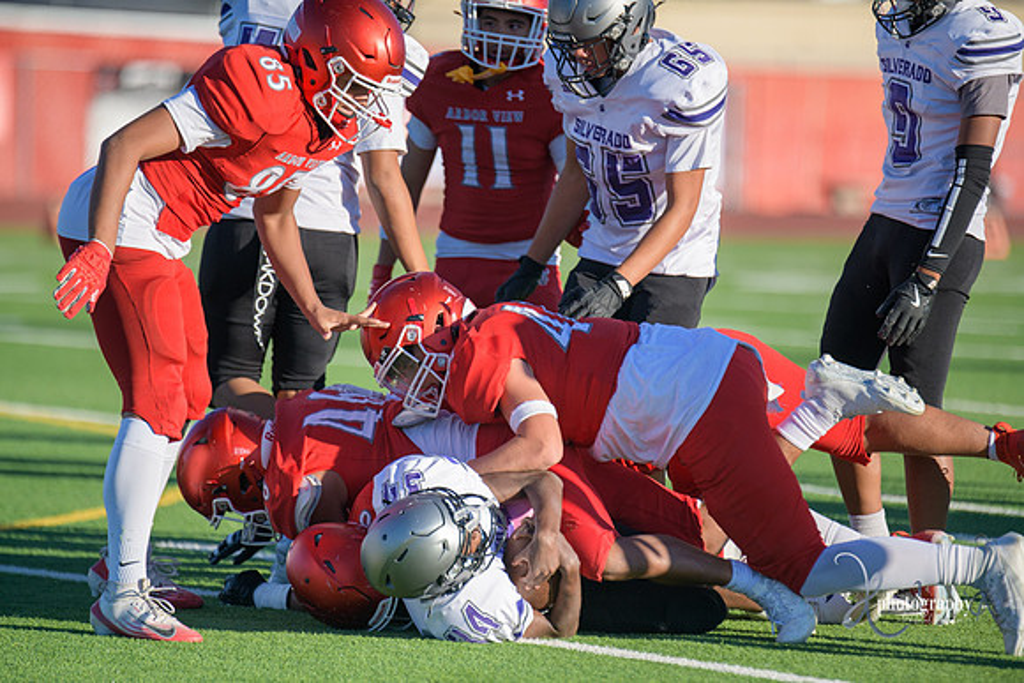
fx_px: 8535
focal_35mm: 300
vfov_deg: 4.6
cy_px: 342
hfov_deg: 6.9
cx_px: 512
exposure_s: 1/6400
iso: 400
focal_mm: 300
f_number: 2.8
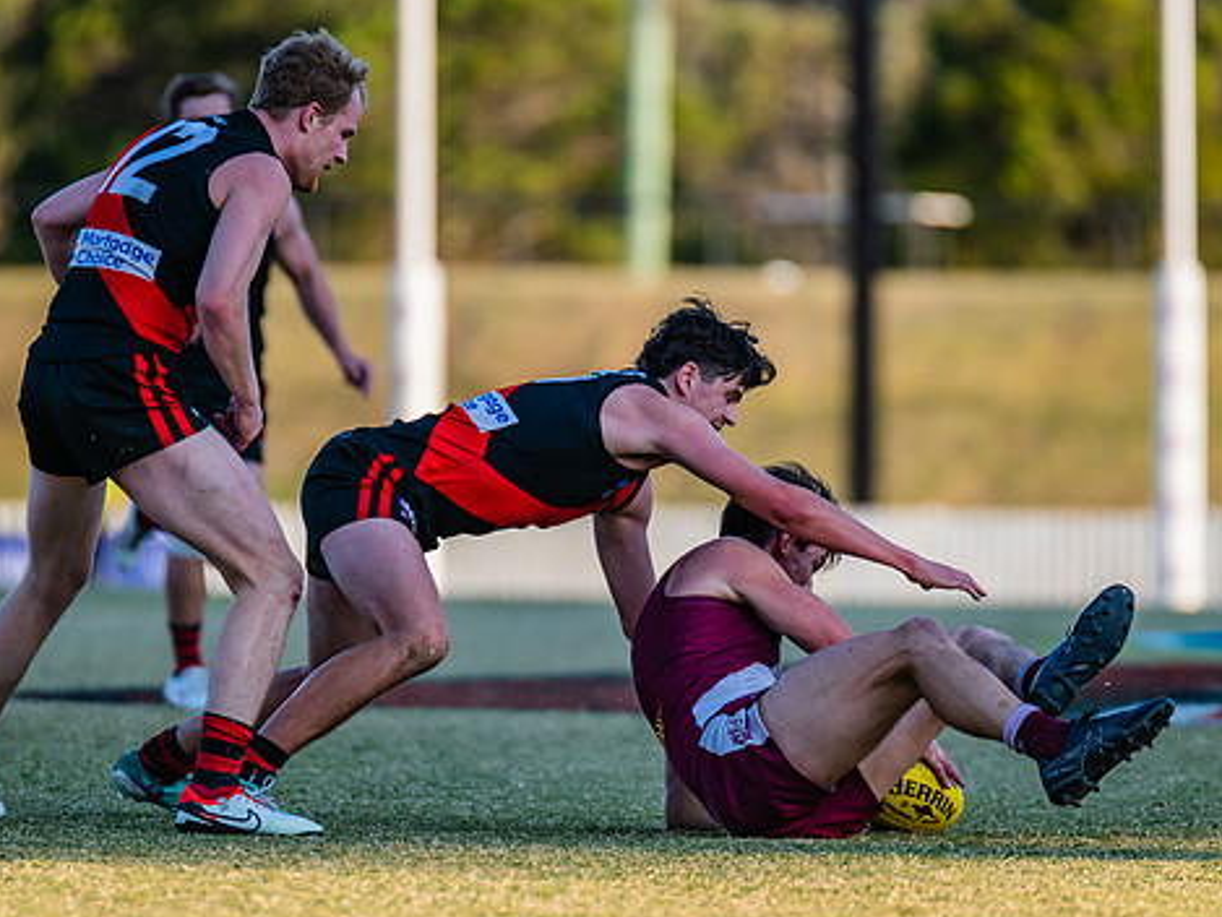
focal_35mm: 537
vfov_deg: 2.8
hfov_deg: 3.7
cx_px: 529
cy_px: 412
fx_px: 18962
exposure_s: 1/1600
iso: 800
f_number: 4.5
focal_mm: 420
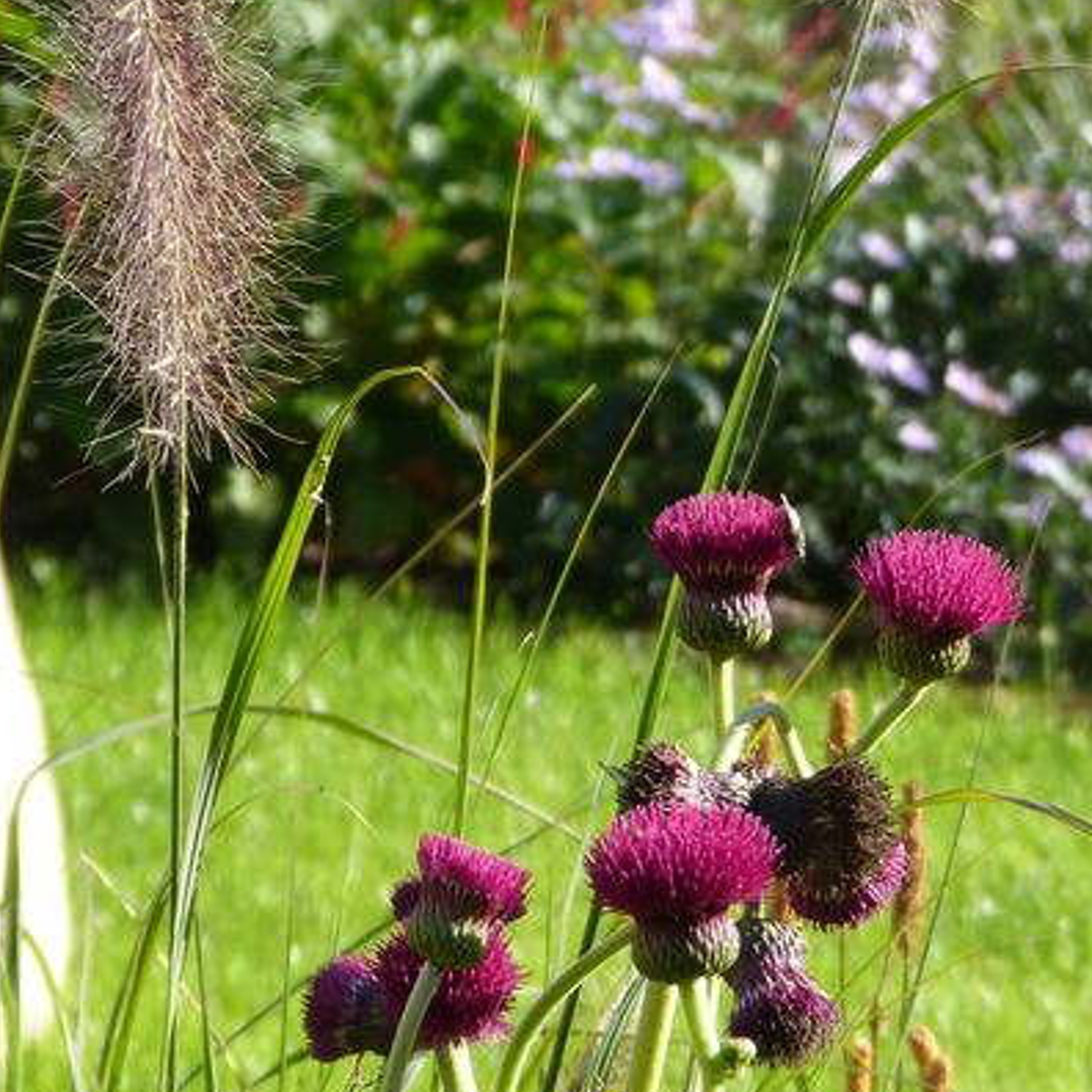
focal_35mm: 177
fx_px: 6317
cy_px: 626
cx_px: 706
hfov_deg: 9.9
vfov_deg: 9.9
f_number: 4
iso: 100
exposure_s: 1/250
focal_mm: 17.9
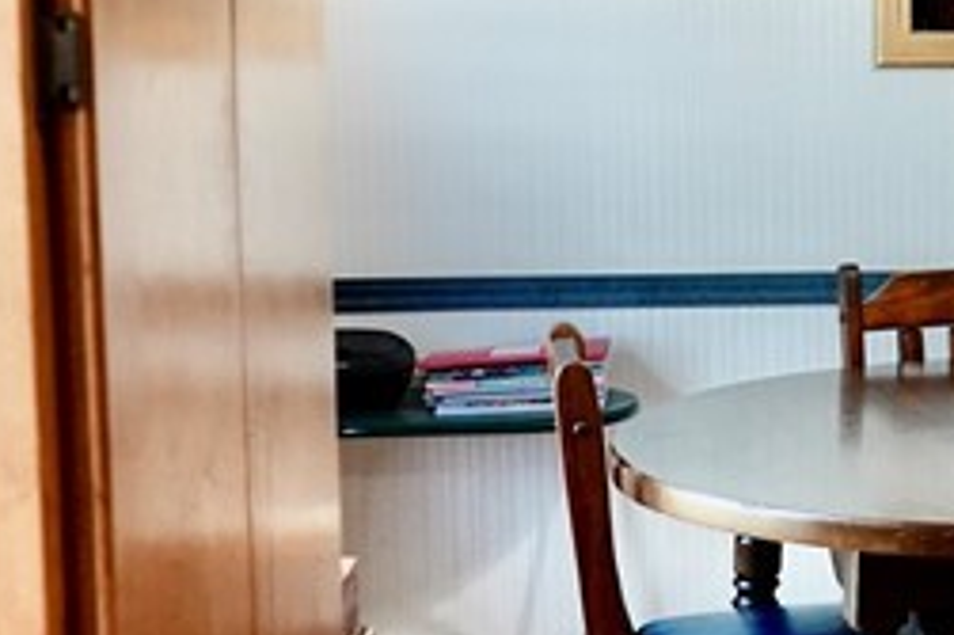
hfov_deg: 17.7
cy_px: 262
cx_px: 1402
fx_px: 2754
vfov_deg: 13.1
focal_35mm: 104
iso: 125
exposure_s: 1/30
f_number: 2.4
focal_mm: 8.8
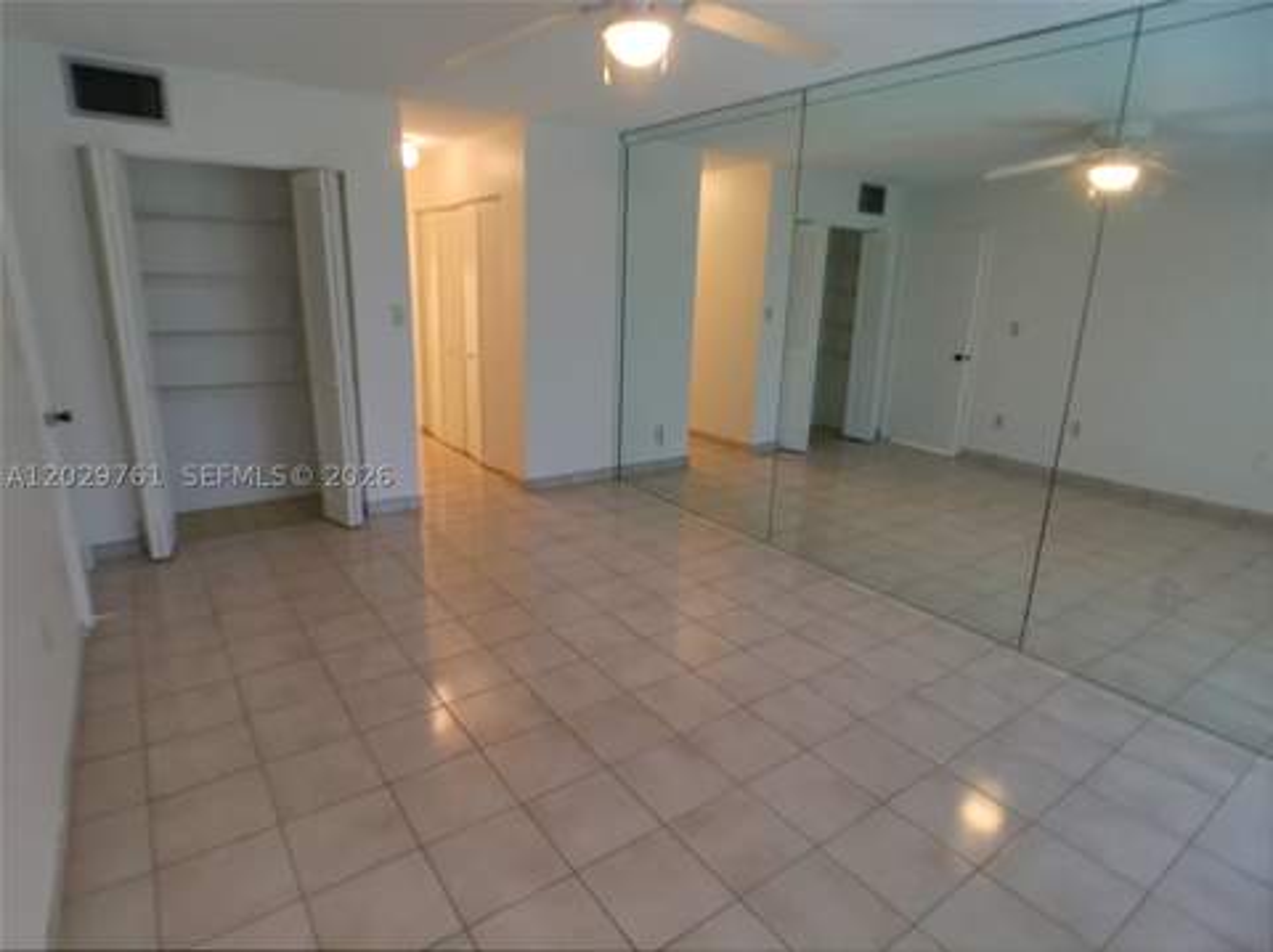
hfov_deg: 61.7
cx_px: 636
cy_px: 476
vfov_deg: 48.2
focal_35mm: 29
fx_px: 1065
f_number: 2.2
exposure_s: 1/30
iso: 100
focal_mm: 4.15
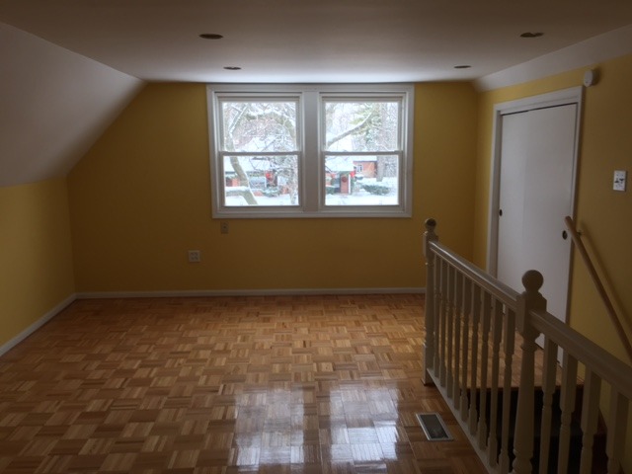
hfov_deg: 61.7
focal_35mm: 29
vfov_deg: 48.2
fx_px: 529
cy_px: 237
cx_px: 316
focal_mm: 4.15
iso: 25
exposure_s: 1/40
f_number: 2.2
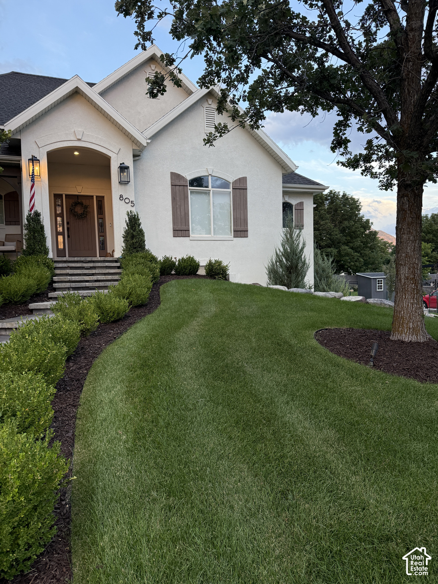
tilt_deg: -2.1
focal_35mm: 24
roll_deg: +1.9
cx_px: 219
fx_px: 405
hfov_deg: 56.8
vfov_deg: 71.6
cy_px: 292
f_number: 1.78
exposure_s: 1/233
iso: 200
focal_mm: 6.76
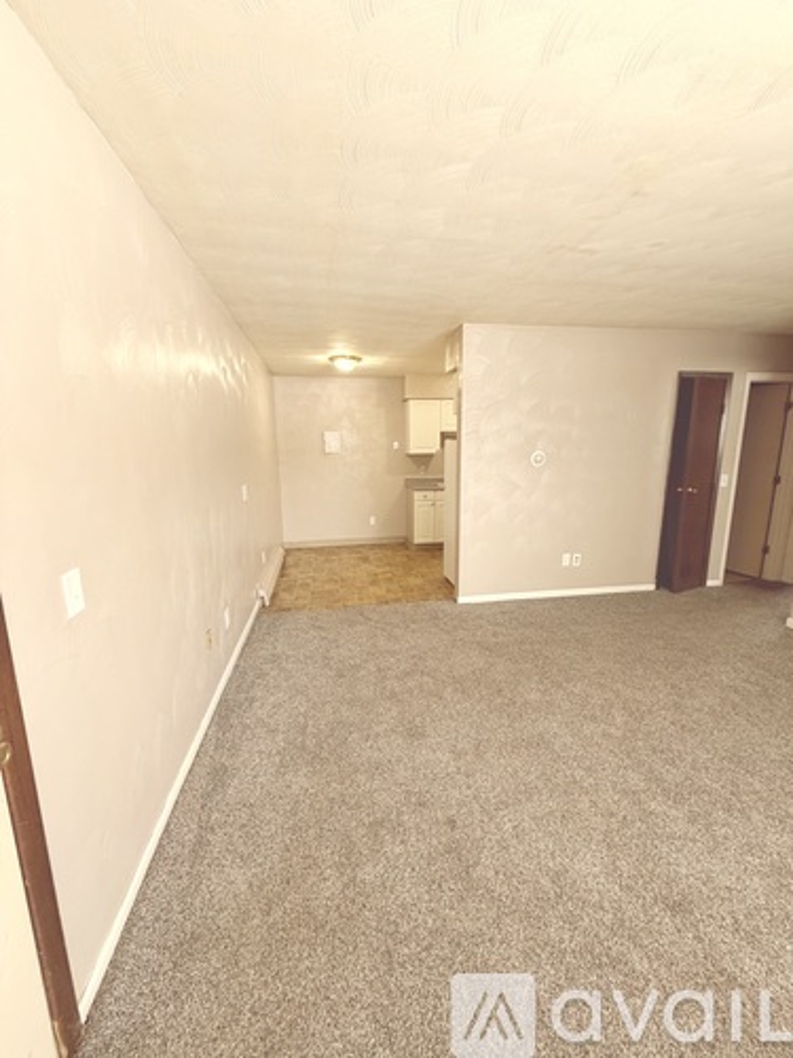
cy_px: 529
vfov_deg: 102.1
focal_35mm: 14
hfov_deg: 85.7
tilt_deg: -9.4
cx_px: 396
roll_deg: +1.3
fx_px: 428
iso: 200
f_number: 2.2
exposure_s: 1/60
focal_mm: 2.22
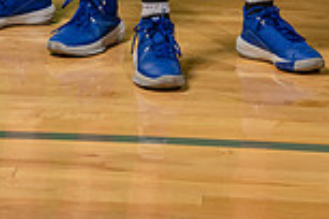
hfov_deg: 11.4
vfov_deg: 7.3
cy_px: -256
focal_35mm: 180
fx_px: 1645
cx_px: 125
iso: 160
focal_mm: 61
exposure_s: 1/200
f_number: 8
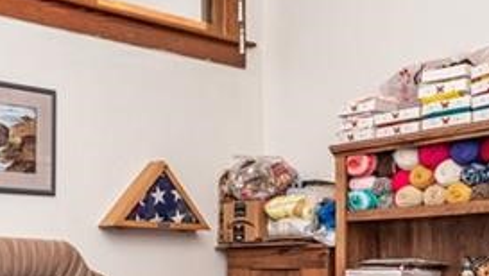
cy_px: 280
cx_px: 13
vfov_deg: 21.1
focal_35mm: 55
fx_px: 714
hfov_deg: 34.7
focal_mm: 14
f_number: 7.1
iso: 200
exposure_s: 1/250
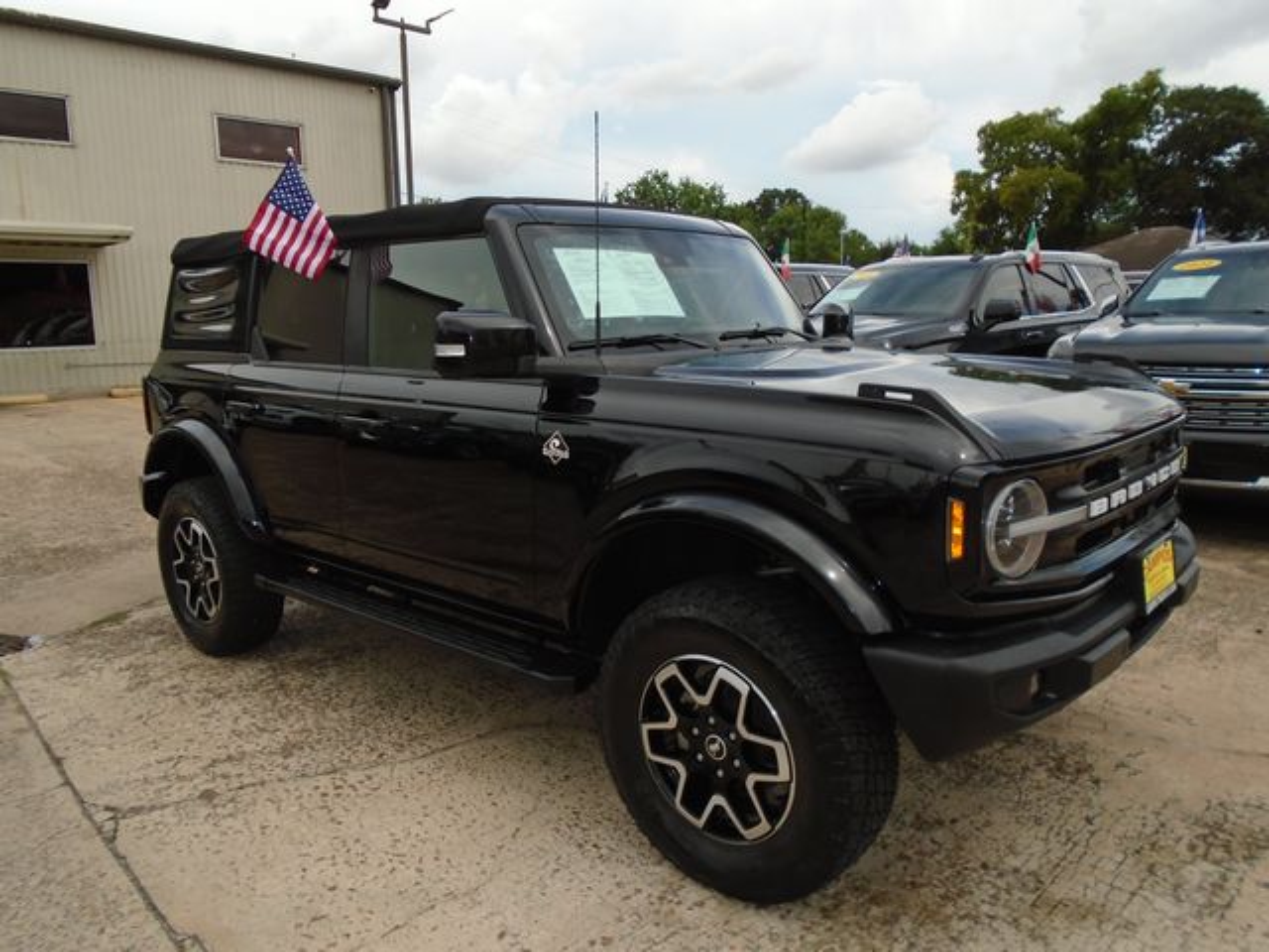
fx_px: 953
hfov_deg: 67.3
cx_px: 634
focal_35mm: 26
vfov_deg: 53.1
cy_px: 476
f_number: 3.2
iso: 100
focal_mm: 4.6
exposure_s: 1/800
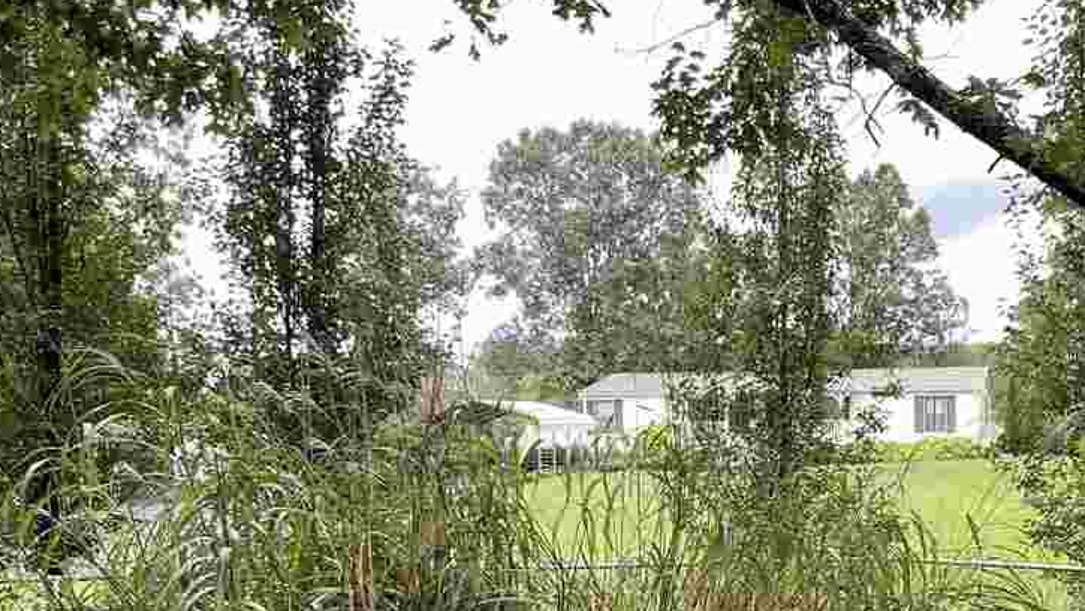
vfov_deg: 23.7
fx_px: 1439
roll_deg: +0.3
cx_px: 708
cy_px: 473
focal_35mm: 50
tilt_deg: -3.1
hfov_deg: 40.9
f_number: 1.6
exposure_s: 1/424
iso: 32
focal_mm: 5.1
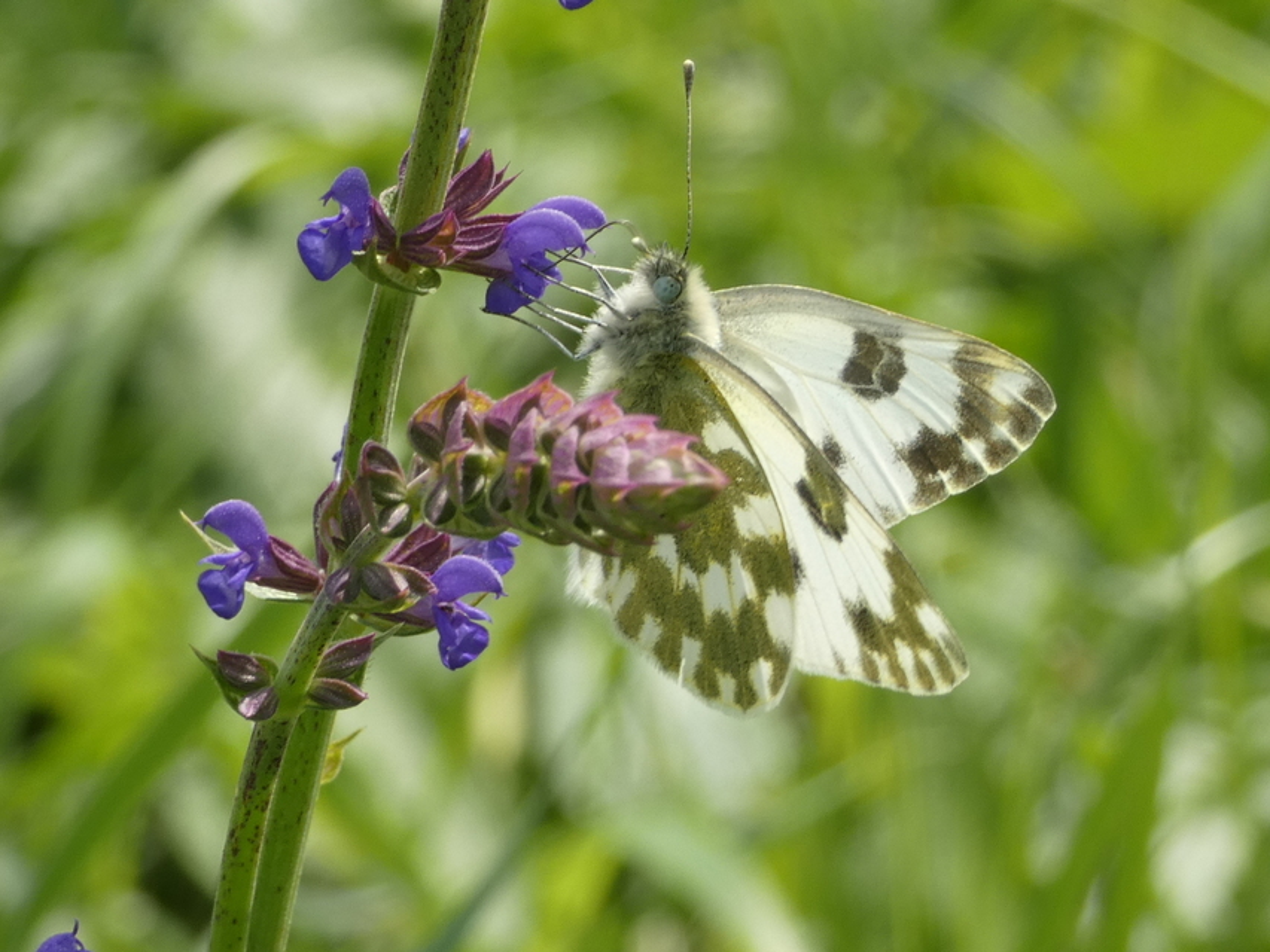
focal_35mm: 173
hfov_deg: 11.4
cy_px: 476
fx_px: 6348
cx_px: 635
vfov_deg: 8.6
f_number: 5.5
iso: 80
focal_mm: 30.9
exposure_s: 1/125
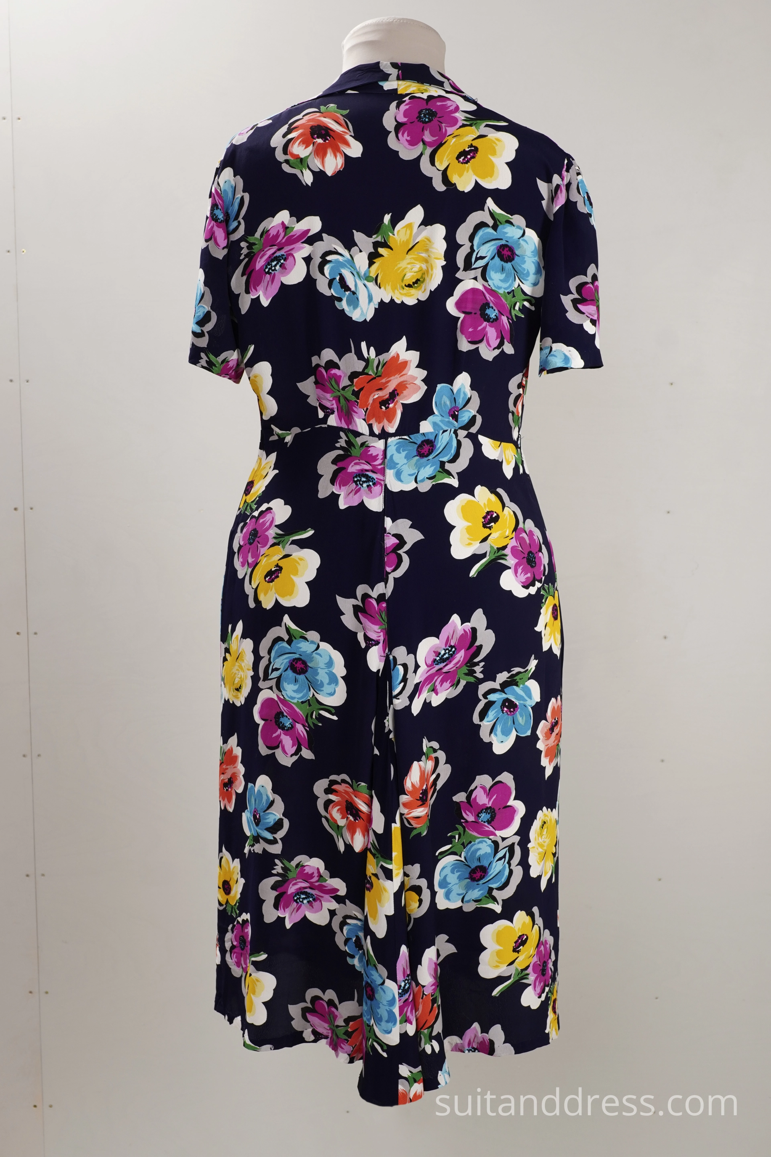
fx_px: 1542
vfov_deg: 41.1
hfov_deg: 28.1
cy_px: 578
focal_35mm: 48
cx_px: 386
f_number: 8
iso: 320
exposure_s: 1/20
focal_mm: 32
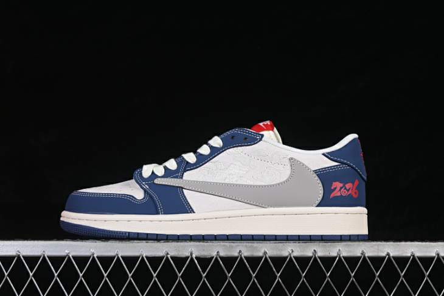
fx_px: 925
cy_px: 148
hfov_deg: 27.0
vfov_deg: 18.2
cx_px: 222
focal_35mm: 75
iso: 160
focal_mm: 50
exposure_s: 1/80
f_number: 8
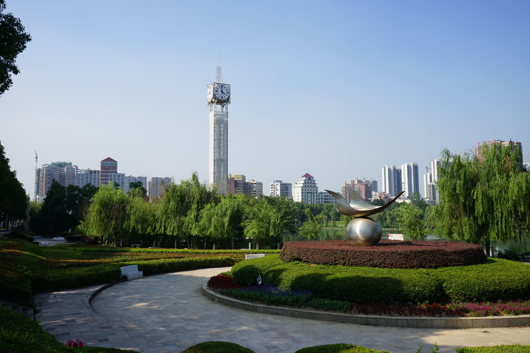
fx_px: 442
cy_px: 176
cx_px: 265
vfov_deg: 43.6
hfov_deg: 61.9
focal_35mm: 30
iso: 100
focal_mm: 30
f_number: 11
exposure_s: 1/125
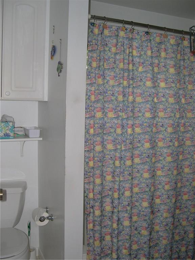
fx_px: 285
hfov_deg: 37.7
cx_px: 98
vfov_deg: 49.0
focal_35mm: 38
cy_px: 130
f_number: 2.8
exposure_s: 1/60
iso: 100
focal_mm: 8
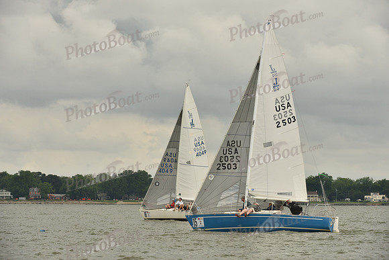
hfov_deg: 10.3
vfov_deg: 6.9
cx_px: 194
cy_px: 130
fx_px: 2162
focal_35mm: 200
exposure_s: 1/1000
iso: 400
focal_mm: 200
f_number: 9
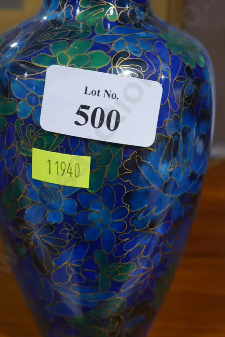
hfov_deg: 20.6
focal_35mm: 66
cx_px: 94
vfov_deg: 30.5
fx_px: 619
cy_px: 144
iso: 1000
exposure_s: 1/60
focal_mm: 24
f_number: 5.2
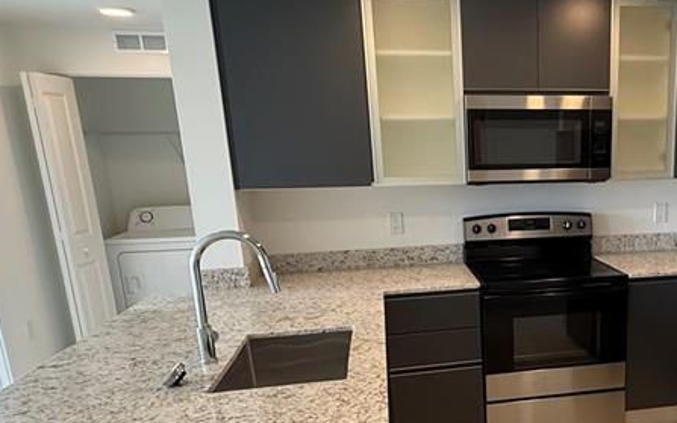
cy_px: 311
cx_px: 536
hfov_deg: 53.2
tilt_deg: -14.5
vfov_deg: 36.5
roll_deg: +0.8
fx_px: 627
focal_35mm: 34
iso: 250
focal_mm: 2.22
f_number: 2.2
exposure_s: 1/120
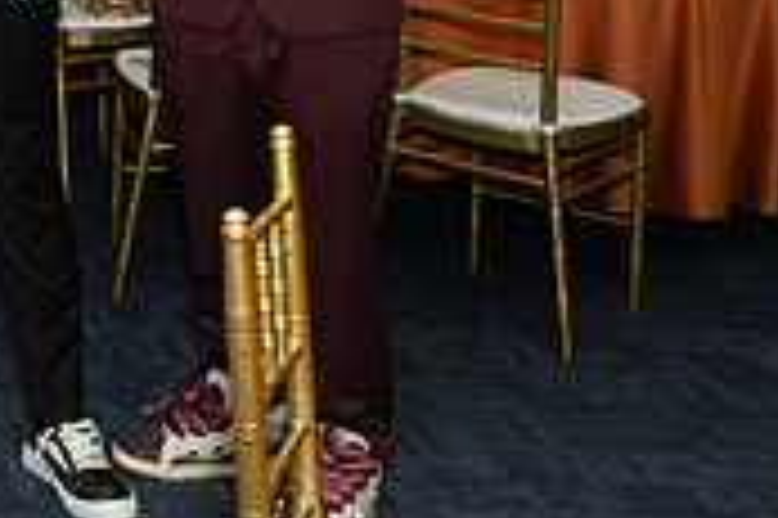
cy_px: -115
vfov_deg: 14.1
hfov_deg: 18.6
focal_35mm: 94
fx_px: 2029
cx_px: -454
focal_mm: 28
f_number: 3.5
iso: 400
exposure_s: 1/125
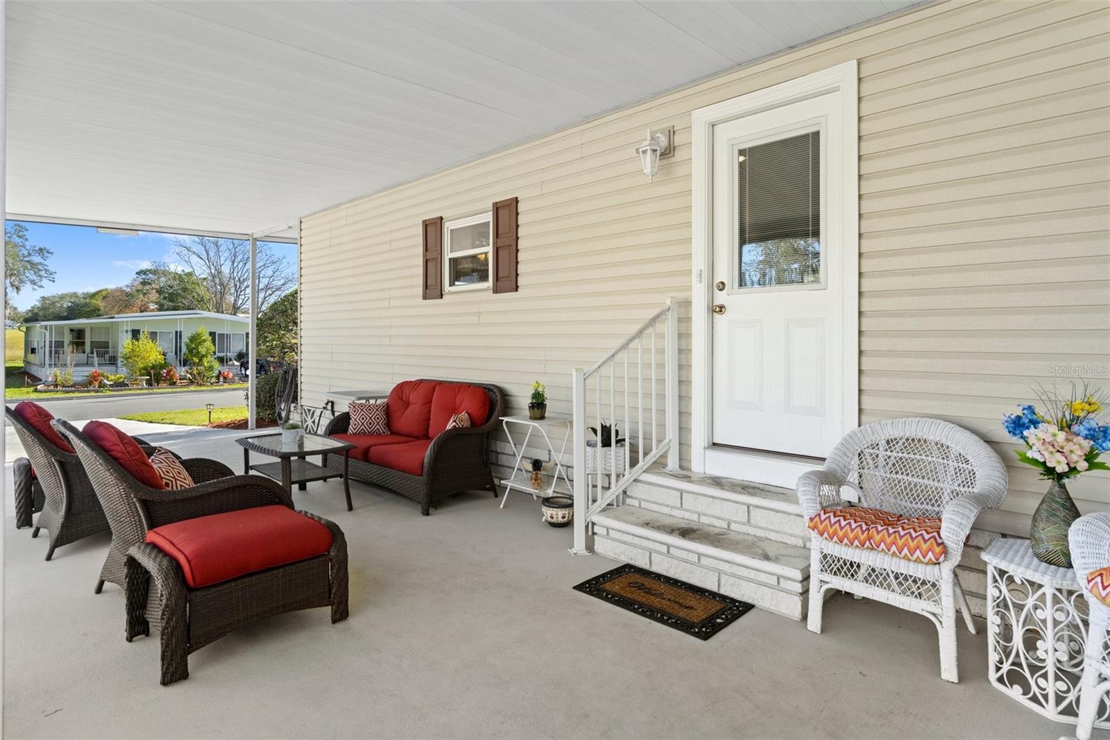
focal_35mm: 18
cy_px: 370
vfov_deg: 67.4
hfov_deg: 90.0
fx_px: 555
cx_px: 555
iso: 640
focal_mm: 18
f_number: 8
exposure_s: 1/25
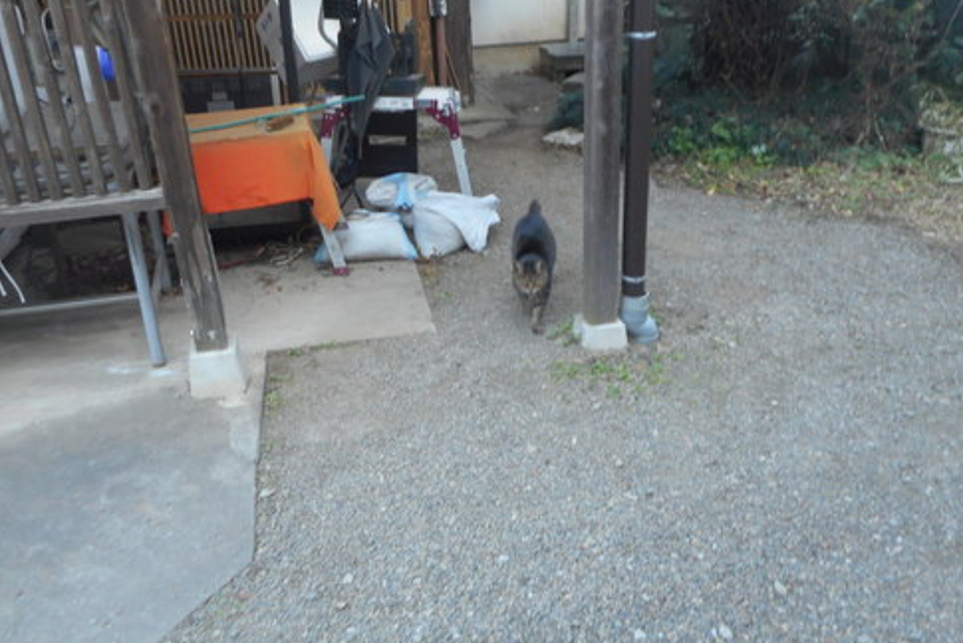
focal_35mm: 30
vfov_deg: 43.6
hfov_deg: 61.9
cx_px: 492
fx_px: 803
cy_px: 296
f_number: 3.7
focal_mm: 4.5
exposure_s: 1/30
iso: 200
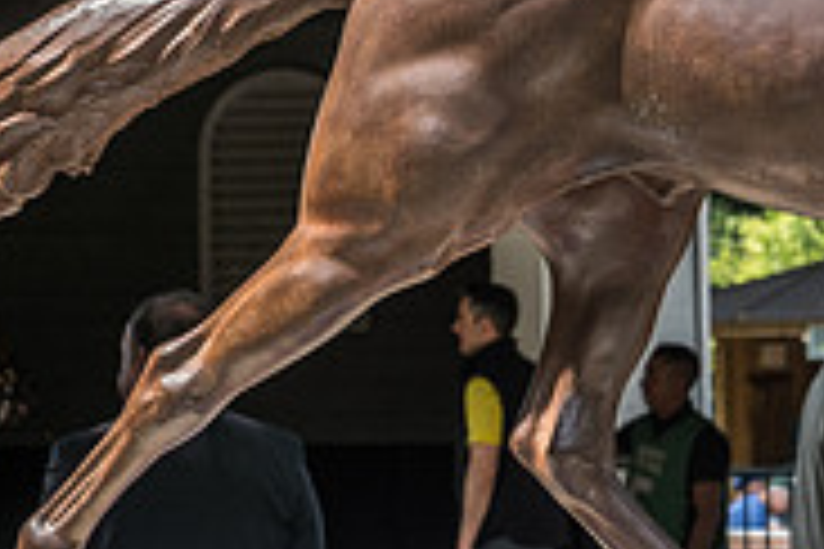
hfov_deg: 5.4
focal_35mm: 378
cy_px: 232
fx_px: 8651
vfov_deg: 3.6
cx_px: 856
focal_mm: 43.55
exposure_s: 1/250
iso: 100
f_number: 4.5
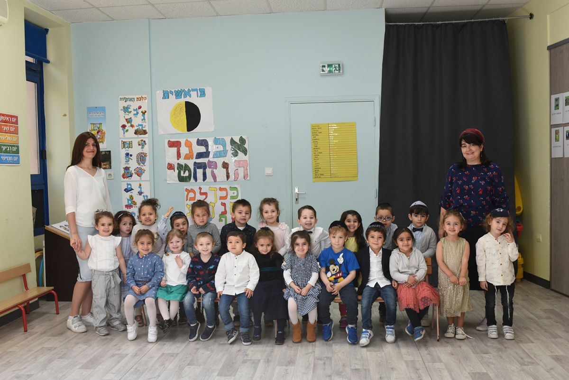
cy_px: 190
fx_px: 553
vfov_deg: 37.9
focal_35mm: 35
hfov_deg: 54.4
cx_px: 284
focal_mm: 35
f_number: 8
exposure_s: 1/100
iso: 640
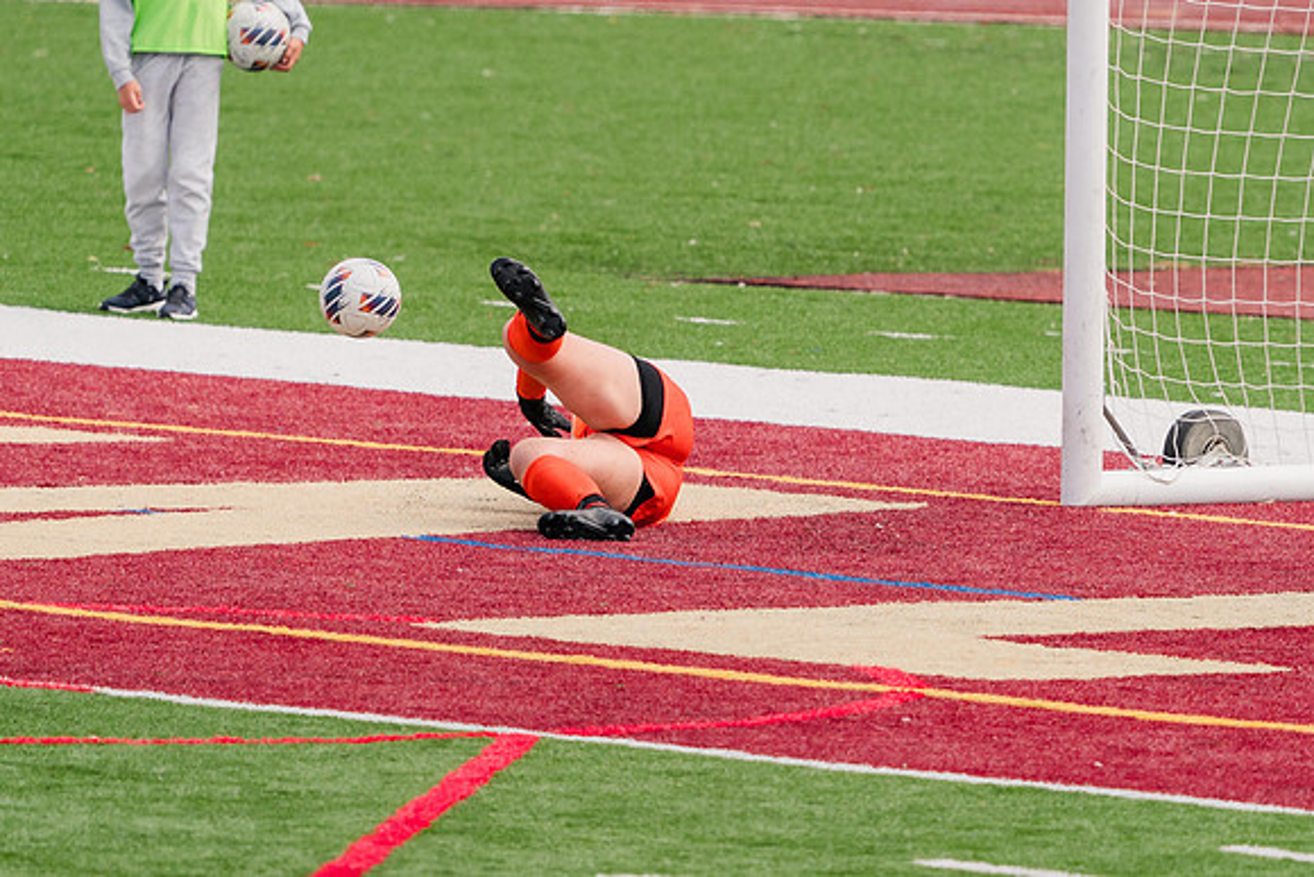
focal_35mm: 734
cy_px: 382
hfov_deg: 2.8
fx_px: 26795
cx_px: 721
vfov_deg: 1.9
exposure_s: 1/1600
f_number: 6.3
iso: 640
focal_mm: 489
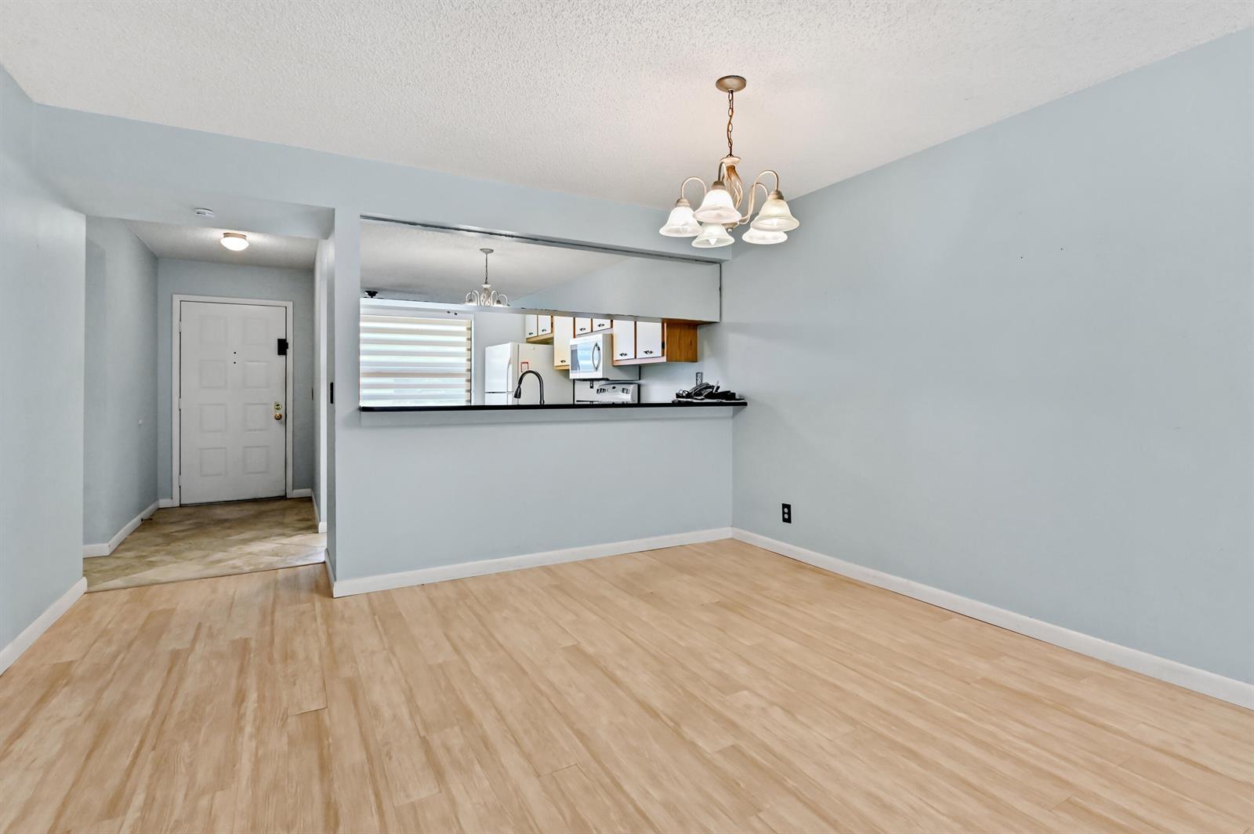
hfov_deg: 93.3
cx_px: 627
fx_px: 592
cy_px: 417
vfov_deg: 70.3
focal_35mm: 17
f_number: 9
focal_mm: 17
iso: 1250
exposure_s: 1/30
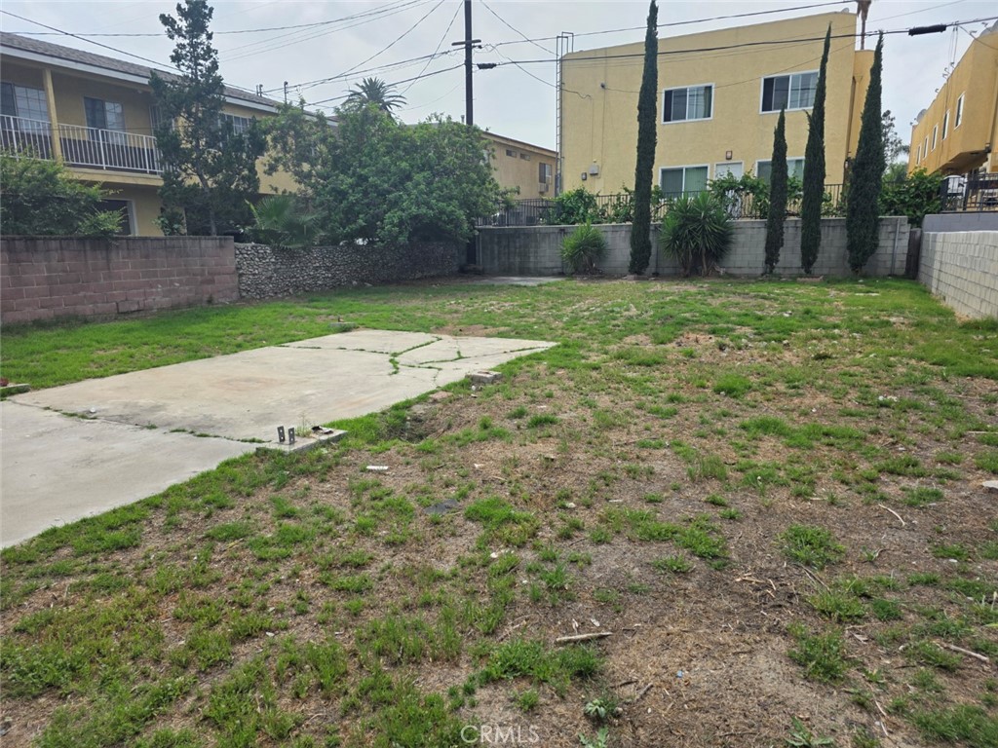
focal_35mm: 23
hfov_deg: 73.9
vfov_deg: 58.9
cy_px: 374
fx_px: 663
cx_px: 499
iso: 80
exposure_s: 1/7626
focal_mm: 6.3
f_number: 1.7
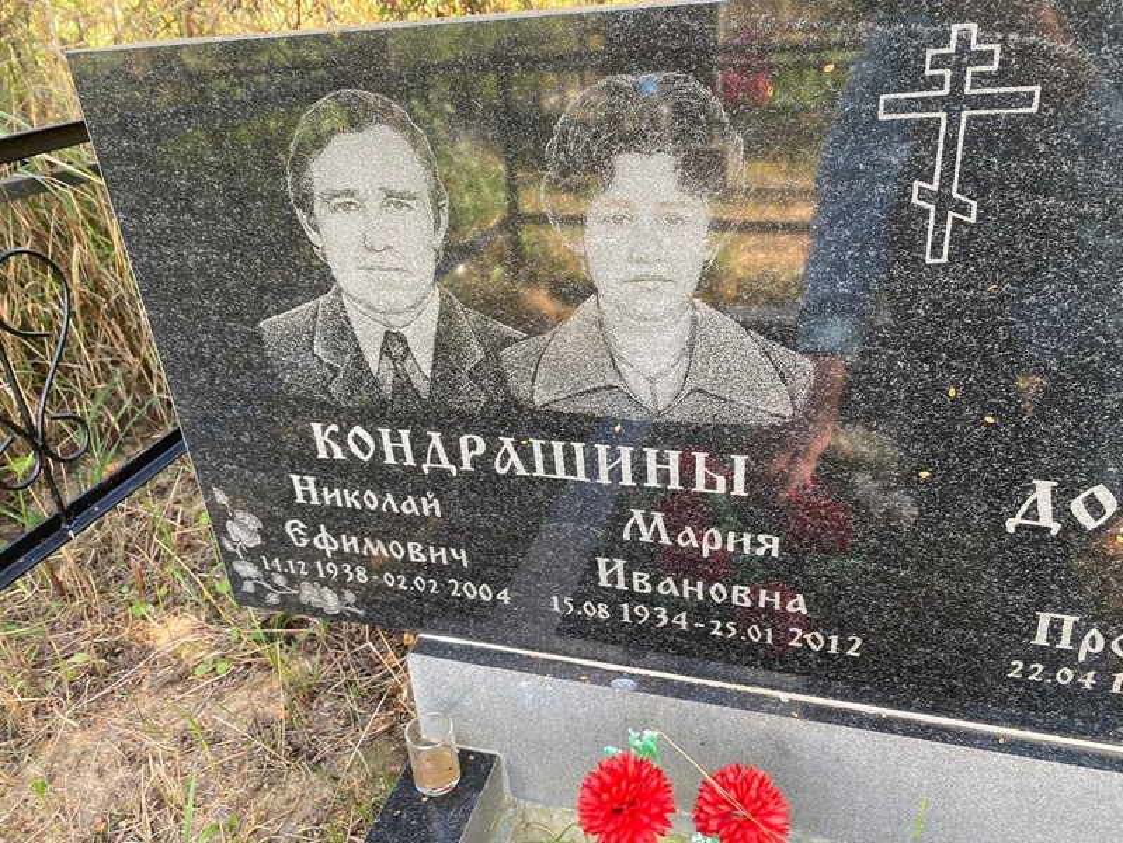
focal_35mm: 26
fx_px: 843
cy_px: 422
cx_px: 562
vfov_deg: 53.1
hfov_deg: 67.3
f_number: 1.8
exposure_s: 1/121
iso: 50
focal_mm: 4.25
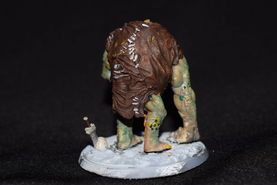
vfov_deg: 20.2
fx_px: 519
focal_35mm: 68
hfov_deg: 29.9
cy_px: 92
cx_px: 138
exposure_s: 1/60
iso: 100
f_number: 8
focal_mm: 45
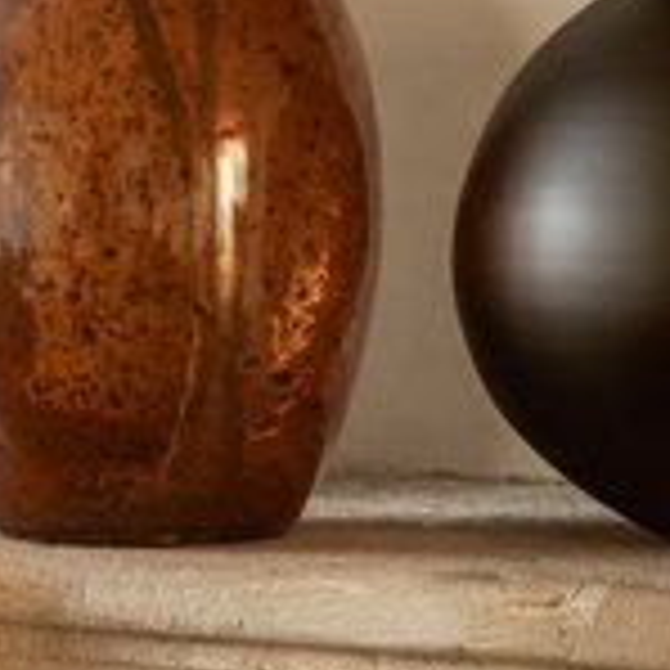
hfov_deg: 8.1
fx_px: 4708
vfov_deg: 8.0
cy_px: -310
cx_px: 290
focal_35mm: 215
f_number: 9
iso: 320
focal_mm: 47
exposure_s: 1/1.67
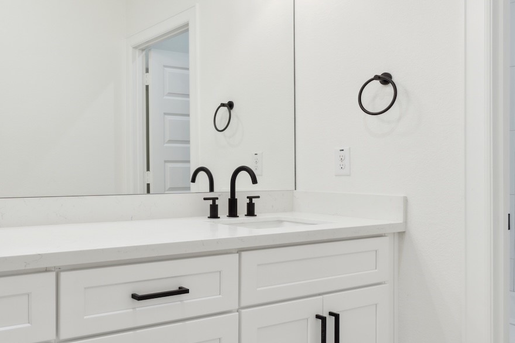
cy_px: 174
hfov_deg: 52.0
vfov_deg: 37.8
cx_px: 126
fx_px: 501
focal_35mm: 35
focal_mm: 16
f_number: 9
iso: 100
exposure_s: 1/10
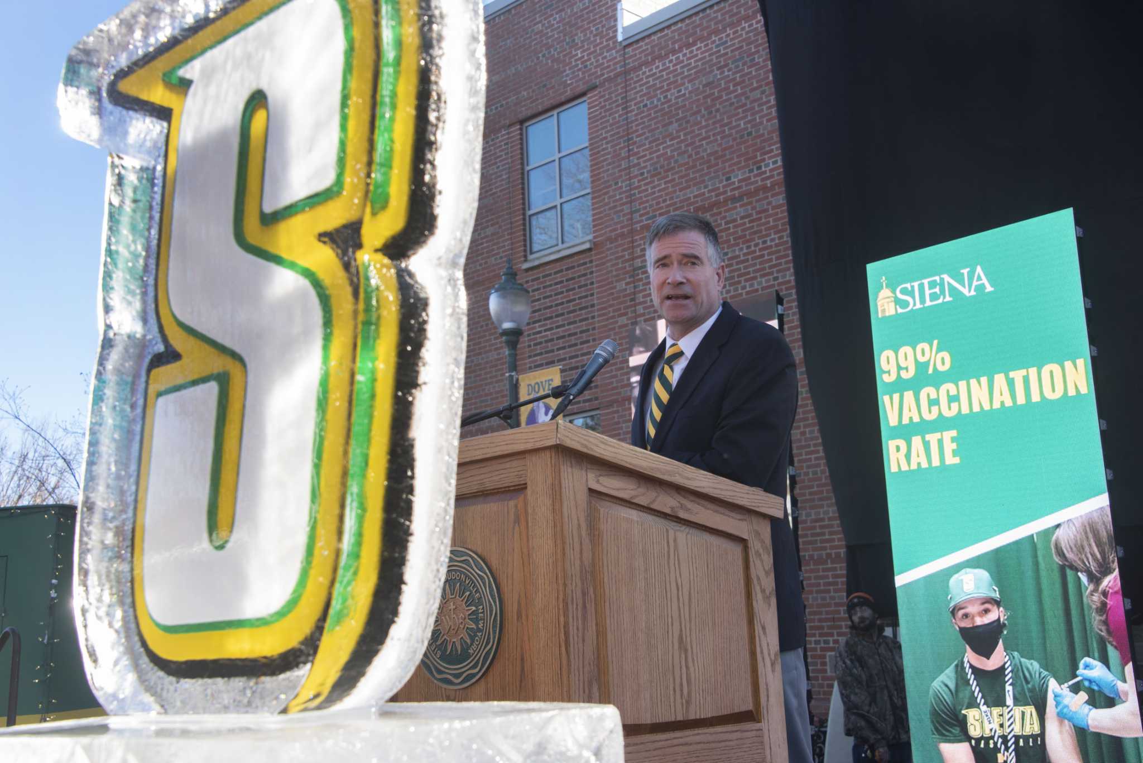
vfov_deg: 30.5
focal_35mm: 44
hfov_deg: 44.5
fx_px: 1397
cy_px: 382
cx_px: 572
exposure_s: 1/200
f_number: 10
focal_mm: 44
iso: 800
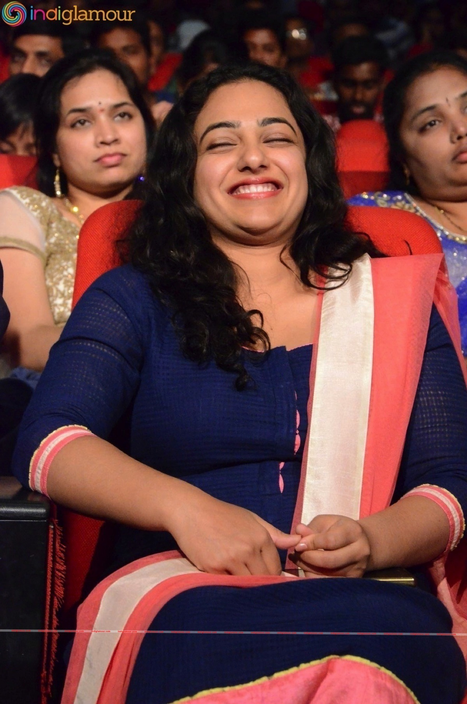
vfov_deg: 18.2
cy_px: 352
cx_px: 234
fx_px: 2198
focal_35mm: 112
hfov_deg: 12.1
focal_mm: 75
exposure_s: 1/125
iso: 8000
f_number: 5.6
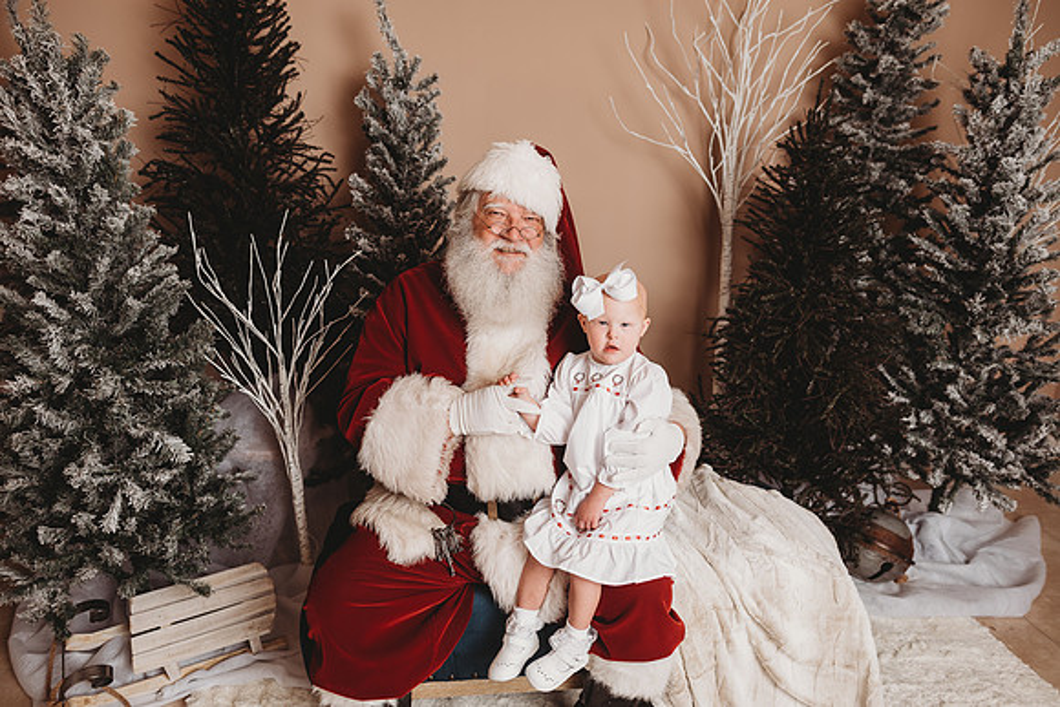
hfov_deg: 73.7
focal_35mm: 24
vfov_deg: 53.2
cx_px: 530
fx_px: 707
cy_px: 354
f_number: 3.2
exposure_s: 1/160
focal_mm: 24
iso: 100
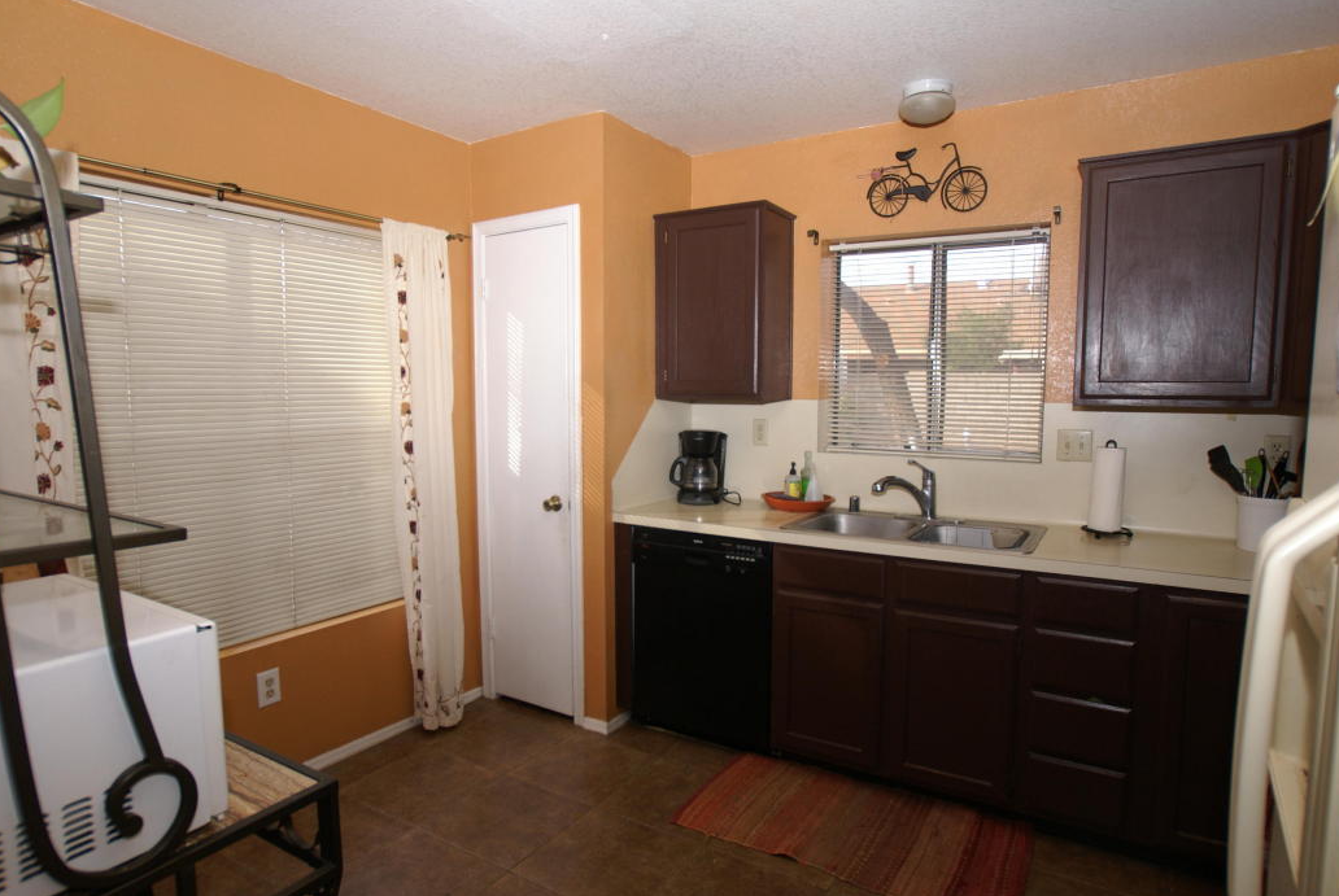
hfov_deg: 83.9
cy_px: 453
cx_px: 669
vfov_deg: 62.1
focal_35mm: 20
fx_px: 745
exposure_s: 1/60
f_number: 5.6
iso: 320
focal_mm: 12
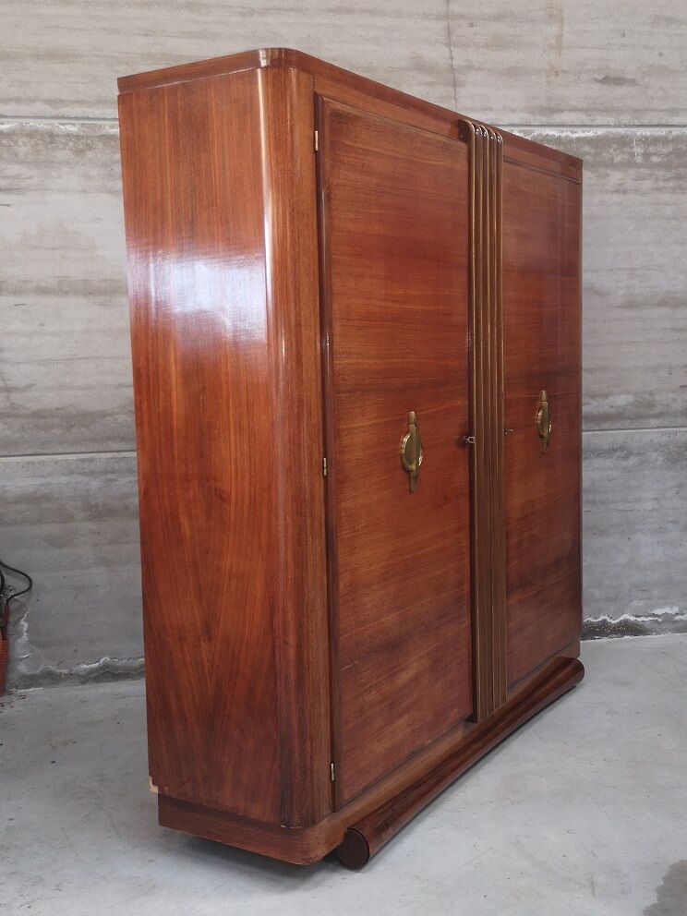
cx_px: 344
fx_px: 1058
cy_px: 458
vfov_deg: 46.8
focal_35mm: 40
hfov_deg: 36.0
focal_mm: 3.95
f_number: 1.8
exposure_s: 1/60
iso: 125
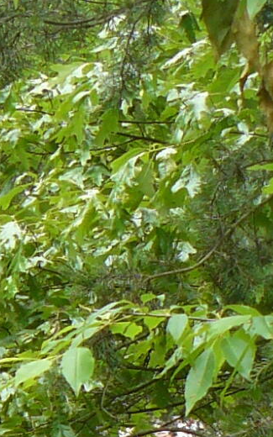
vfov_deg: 9.4
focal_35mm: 220
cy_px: 498
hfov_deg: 5.7
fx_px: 2619
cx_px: -412
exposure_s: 1/125
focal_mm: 6
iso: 100
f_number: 3.2
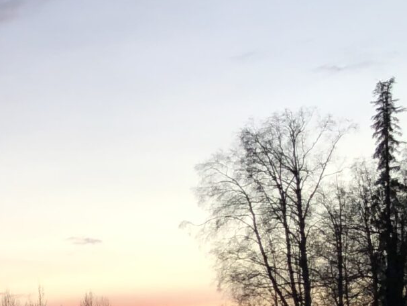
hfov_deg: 14.0
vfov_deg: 12.0
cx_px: -412
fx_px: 1388
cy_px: 460
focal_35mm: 118
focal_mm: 3.99
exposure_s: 1/164
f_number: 1.8
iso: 20
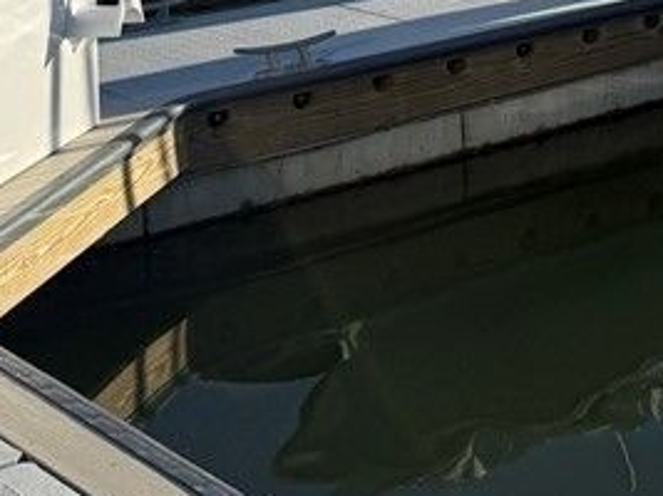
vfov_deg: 15.1
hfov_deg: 18.1
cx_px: 1090
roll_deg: +0.1
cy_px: -203
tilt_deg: -5.2
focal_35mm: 92
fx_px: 1761
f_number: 1.78
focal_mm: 6.76
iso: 100
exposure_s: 1/7353
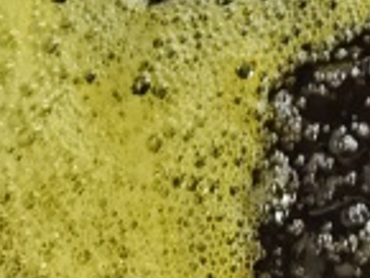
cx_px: 513
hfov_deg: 14.7
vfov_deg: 9.7
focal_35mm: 127
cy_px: -485
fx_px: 1359
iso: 50
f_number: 1.68
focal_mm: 6.45
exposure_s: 1/1269
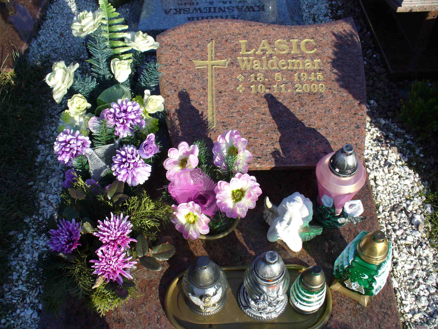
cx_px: 219
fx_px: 468
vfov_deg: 38.7
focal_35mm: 37
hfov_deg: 50.1
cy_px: 164
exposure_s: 1/200
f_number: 5.6
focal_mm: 6.1
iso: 80
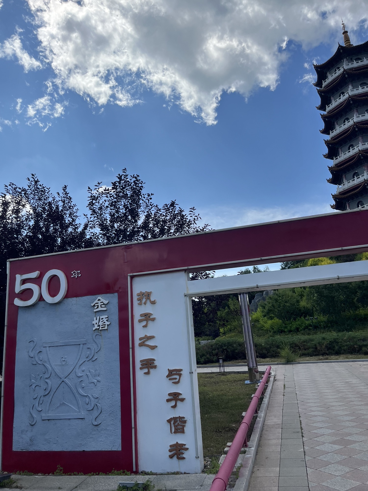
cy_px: 246
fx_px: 369
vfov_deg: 67.3
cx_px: 184
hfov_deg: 53.1
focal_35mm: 26
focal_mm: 5.1
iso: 50
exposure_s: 1/5319
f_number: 1.6
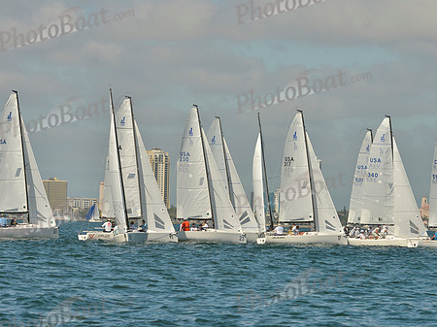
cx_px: 185
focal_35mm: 248
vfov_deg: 6.0
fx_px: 3129
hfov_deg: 8.0
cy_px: 153
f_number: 11
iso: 280
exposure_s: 1/800
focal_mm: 200
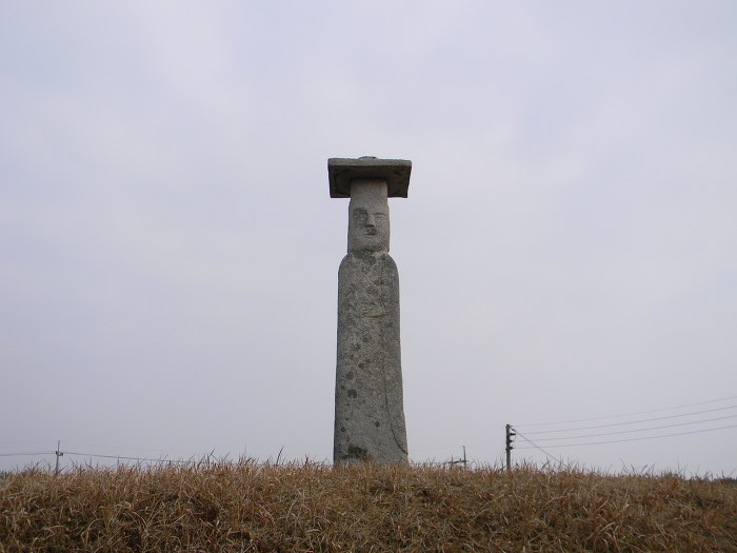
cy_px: 276
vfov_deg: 39.7
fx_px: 766
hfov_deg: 51.4
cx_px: 368
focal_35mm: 36
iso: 80
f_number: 3.7
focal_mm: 6.4
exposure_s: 1/680
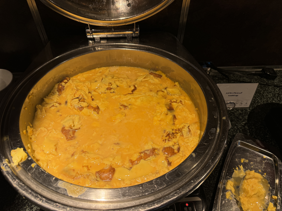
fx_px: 196
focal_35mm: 24
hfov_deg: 71.6
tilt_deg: -49.2
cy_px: 106
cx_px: 141
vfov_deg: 56.8
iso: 100
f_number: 1.78
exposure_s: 1/120
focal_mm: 6.76
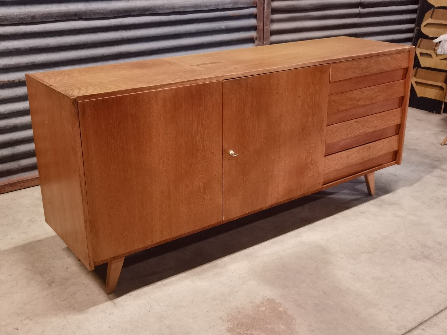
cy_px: 168
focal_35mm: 40
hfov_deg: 46.8
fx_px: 517
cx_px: 224
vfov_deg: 36.0
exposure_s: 1/20
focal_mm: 6.71
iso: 1000
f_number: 1.9
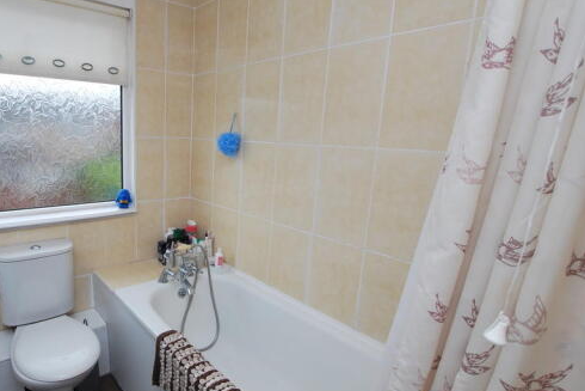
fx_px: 325
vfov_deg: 62.0
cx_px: 196
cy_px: 201
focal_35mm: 20
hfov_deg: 81.2
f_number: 5.6
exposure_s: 1/125
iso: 160
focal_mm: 10
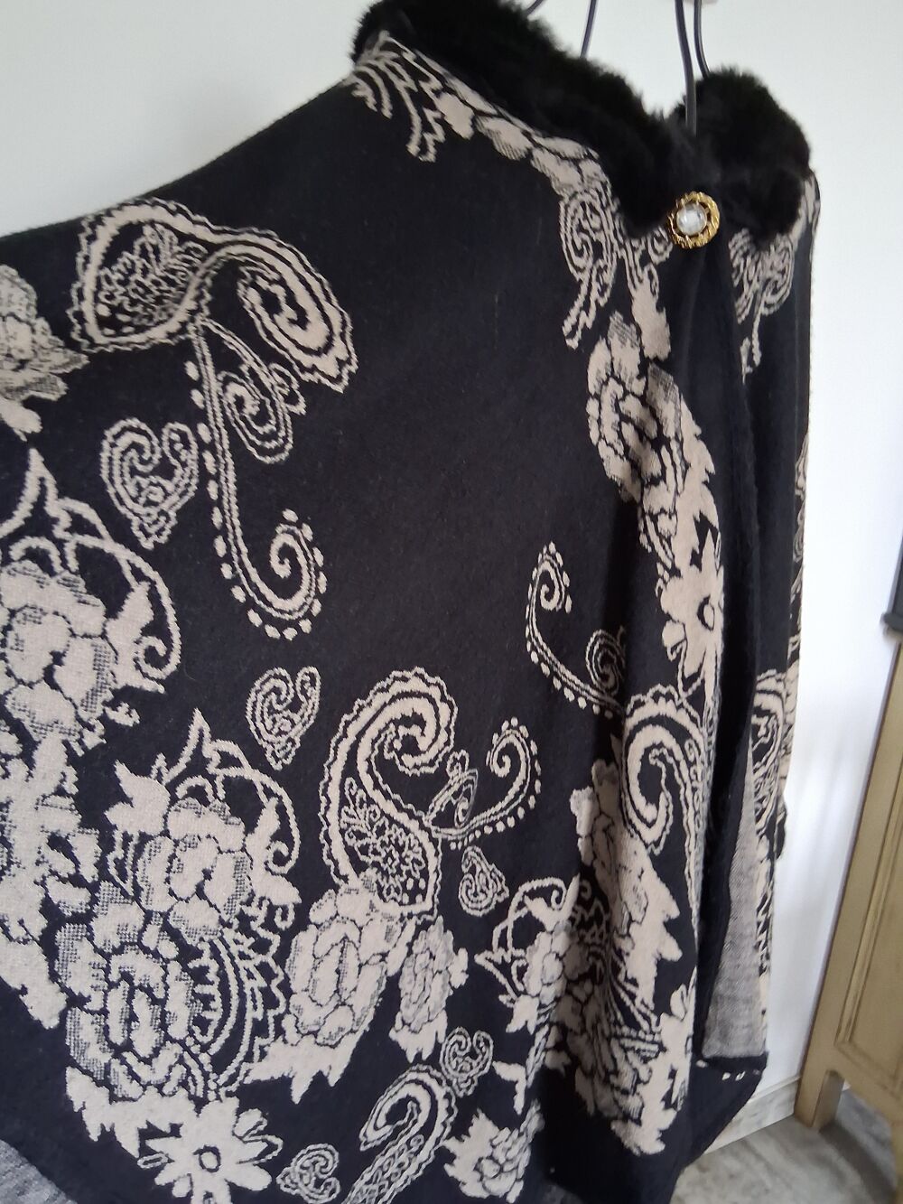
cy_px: 602
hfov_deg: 53.1
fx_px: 904
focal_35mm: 26
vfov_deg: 67.3
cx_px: 452
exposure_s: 1/25
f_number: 1.8
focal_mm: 3.98
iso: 640
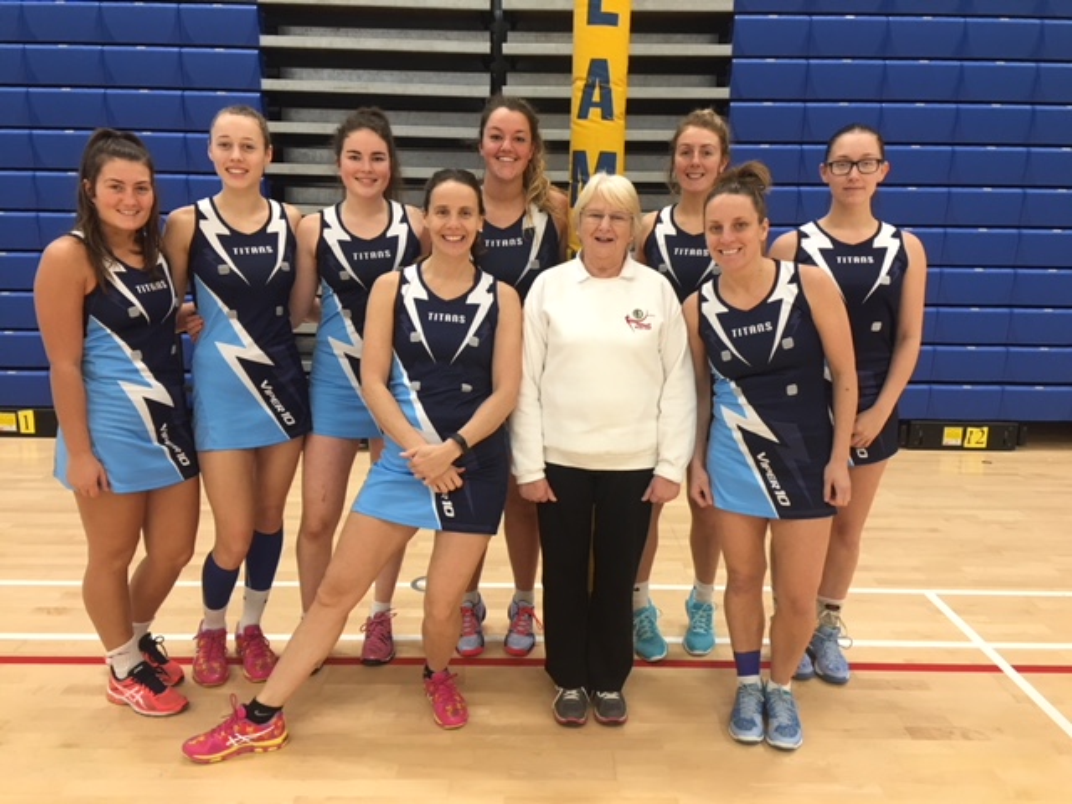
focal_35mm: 29
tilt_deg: -12.6
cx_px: 536
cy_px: 402
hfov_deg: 61.7
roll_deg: -0.8
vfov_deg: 48.2
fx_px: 898
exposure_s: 1/33
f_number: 2.2
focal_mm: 4.15
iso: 50
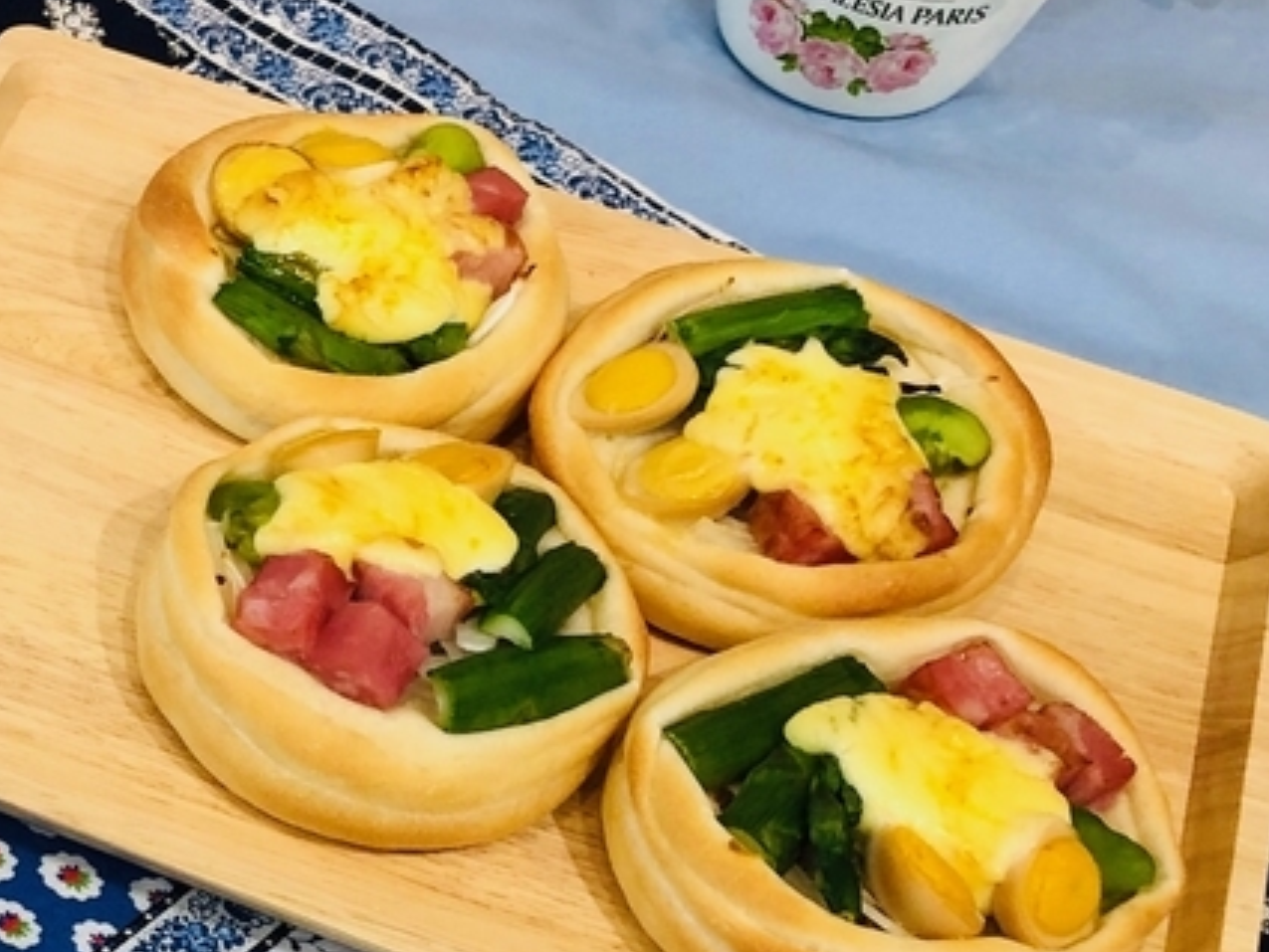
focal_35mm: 79
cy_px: 776
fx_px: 2897
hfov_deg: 22.1
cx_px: -400
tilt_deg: -52.4
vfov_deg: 18.5
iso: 25
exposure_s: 1/33
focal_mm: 3.99
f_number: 1.8
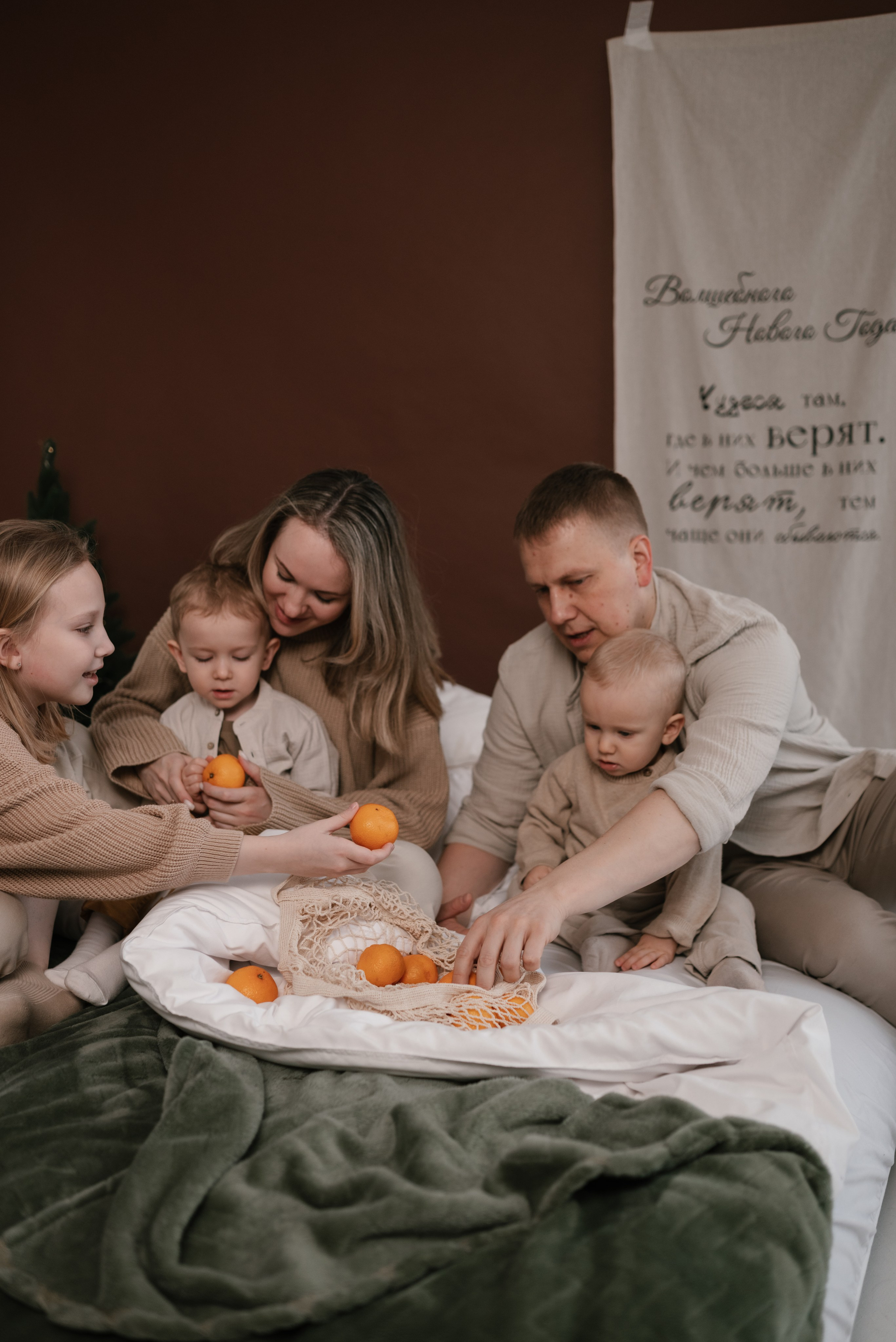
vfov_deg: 54.4
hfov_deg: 37.9
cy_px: 671
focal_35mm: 35
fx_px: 1305
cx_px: 448
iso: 320
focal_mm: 35
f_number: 2.2
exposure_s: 1/320
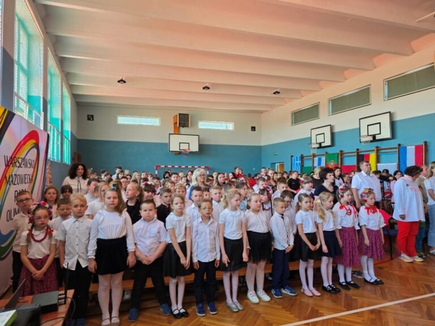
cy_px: 163
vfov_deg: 58.9
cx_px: 218
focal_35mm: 23
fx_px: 289
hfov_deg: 73.9
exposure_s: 1/180
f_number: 1.7
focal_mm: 6.3
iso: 160
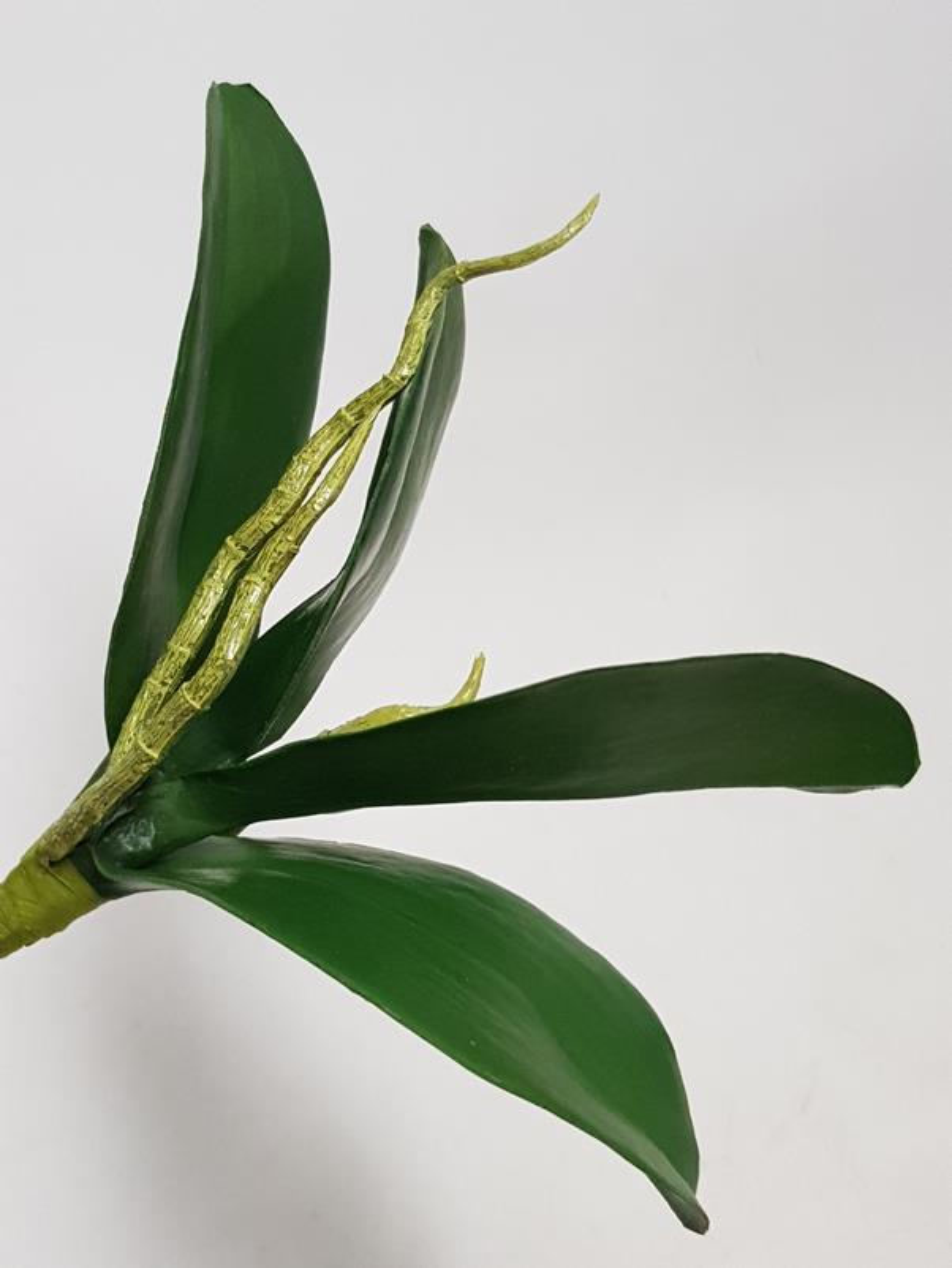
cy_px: 634
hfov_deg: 53.1
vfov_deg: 67.3
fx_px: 953
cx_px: 476
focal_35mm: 26
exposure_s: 1/100
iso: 320
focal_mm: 4.3
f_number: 1.7
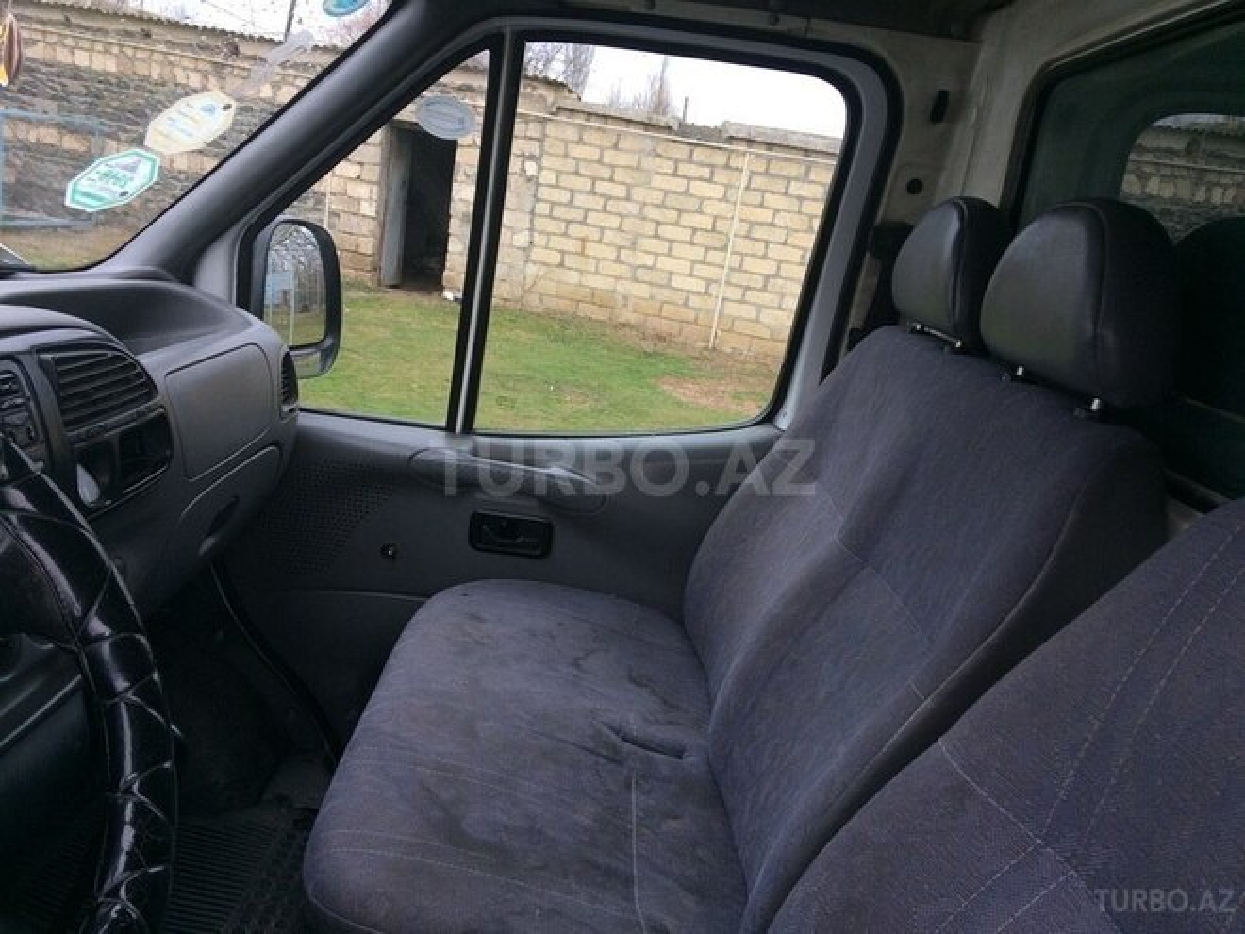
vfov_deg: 48.2
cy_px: 467
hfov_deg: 61.7
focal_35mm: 29
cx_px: 622
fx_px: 1043
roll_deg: -7.6
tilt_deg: -12.3
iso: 50
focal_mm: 4.15
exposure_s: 1/100
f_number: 2.2
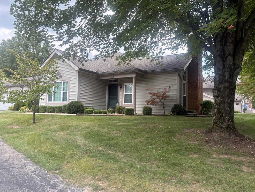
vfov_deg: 51.4
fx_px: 199
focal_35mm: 27
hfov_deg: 65.3
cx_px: 124
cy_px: 95
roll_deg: -1.1
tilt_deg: +4.0
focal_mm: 5.96
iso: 64
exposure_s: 1/660
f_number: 1.6
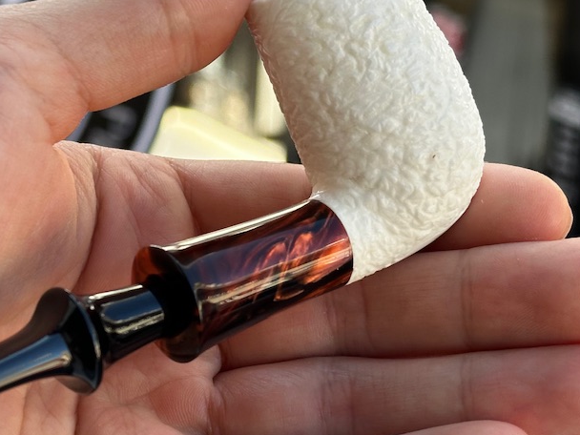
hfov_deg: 19.2
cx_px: 105
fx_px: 1692
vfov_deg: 14.6
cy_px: 197
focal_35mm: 101
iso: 64
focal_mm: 6.86
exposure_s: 1/555
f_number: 1.78
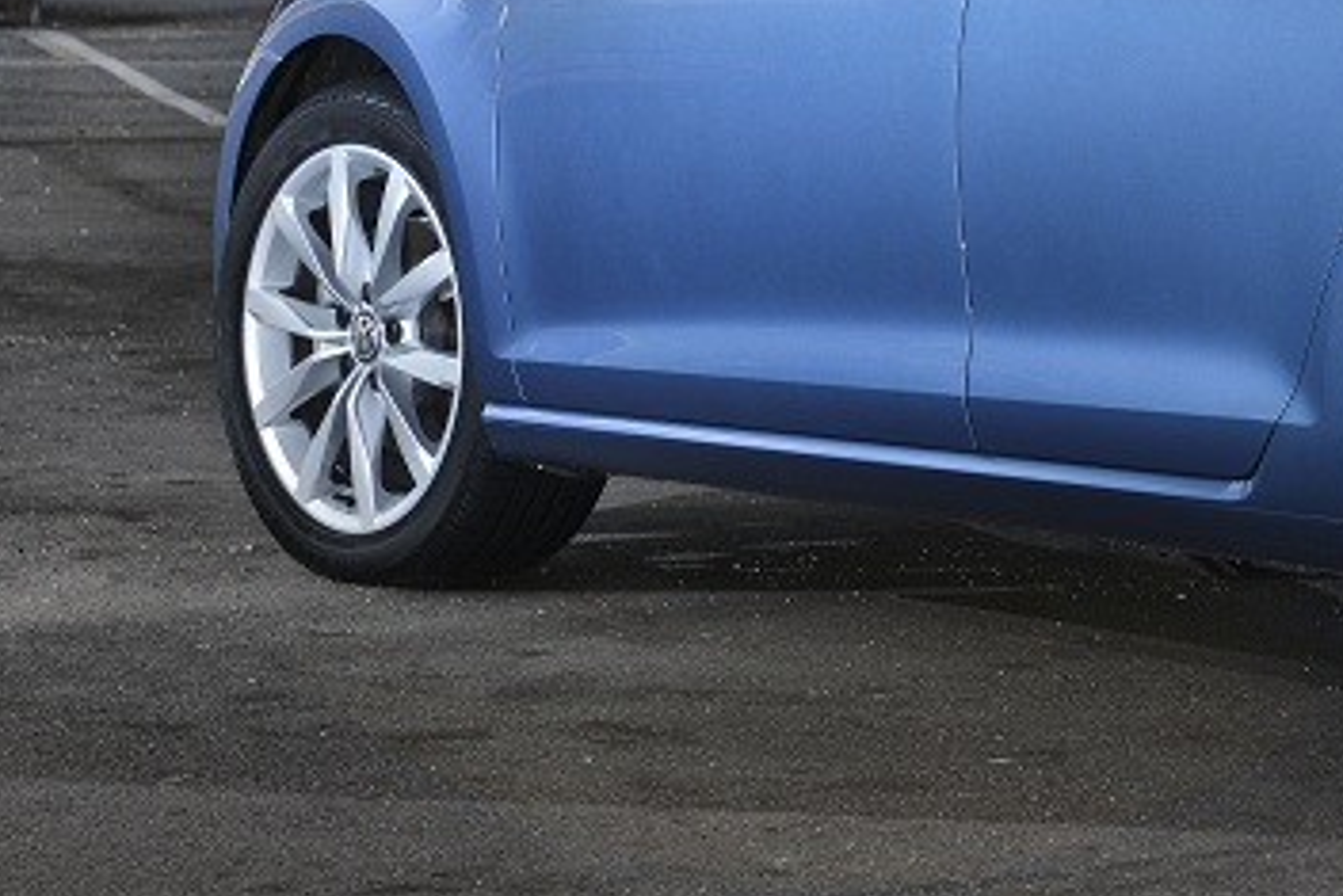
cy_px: -238
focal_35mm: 192
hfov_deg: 10.5
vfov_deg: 7.1
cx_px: 1580
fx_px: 7165
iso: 320
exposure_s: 1/50
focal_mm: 66
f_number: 7.1
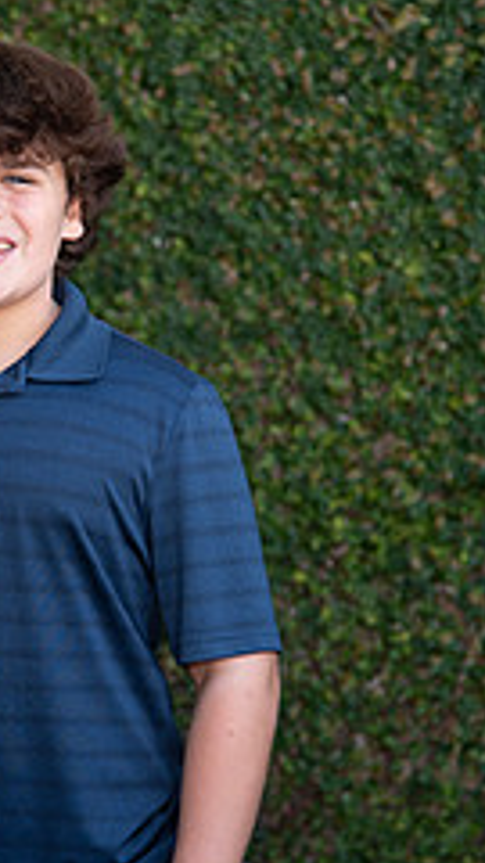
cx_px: -4
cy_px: 482
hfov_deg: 7.2
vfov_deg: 12.7
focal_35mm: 169
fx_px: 3864
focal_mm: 86
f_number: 4
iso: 640
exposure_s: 1/250
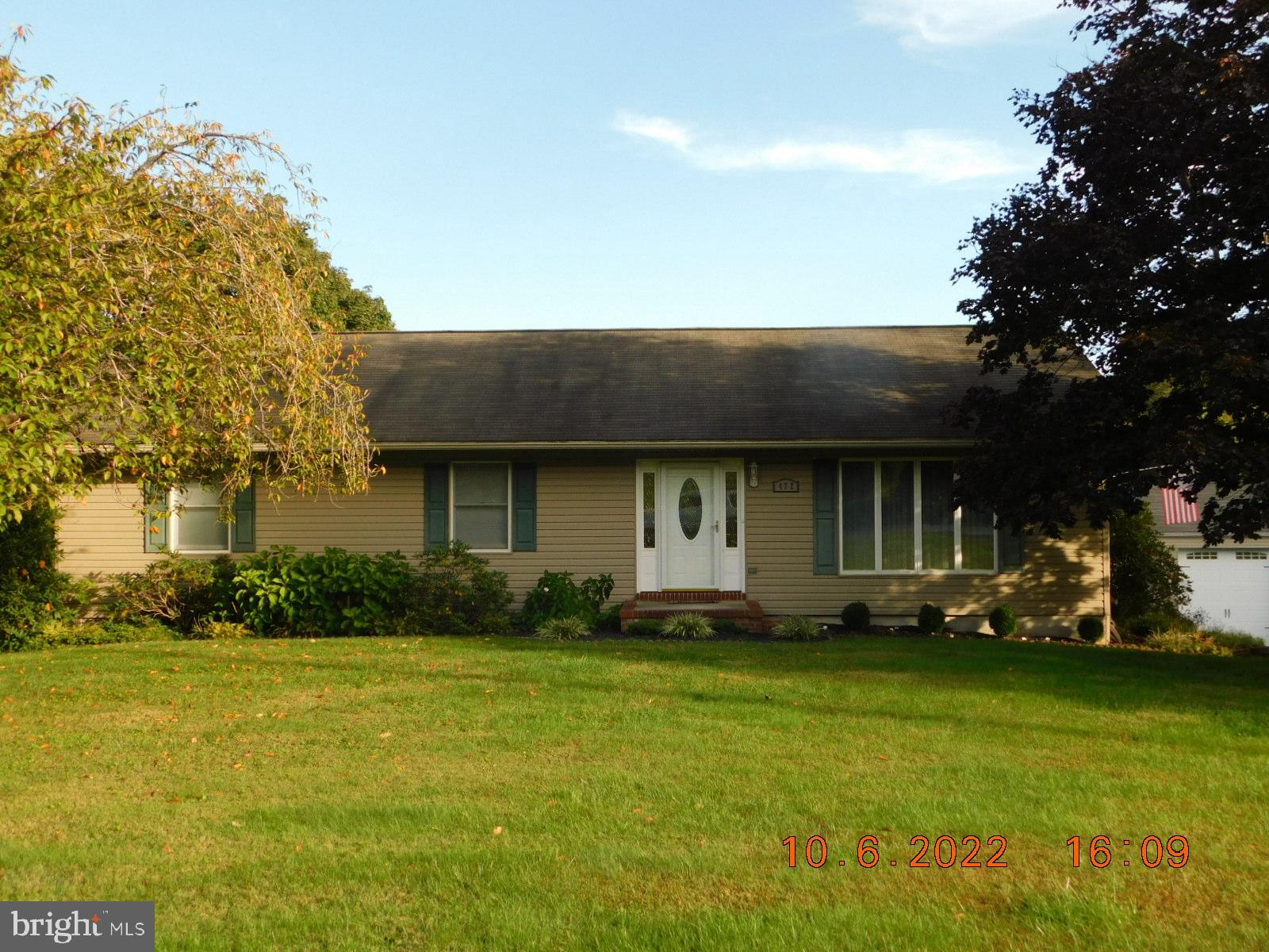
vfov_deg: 39.7
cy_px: 476
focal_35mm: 36
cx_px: 634
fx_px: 1320
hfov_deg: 51.4
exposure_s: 1/320
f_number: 3.5
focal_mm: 6.3
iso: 125
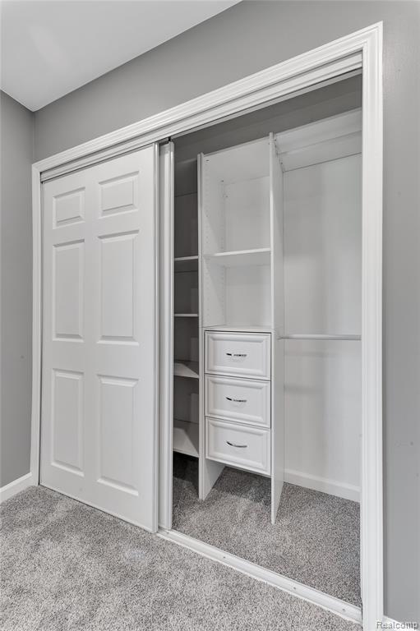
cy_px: 316
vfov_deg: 104.3
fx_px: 245
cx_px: 210
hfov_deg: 81.1
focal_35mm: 14
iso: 640
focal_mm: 14
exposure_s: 1/20
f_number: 9
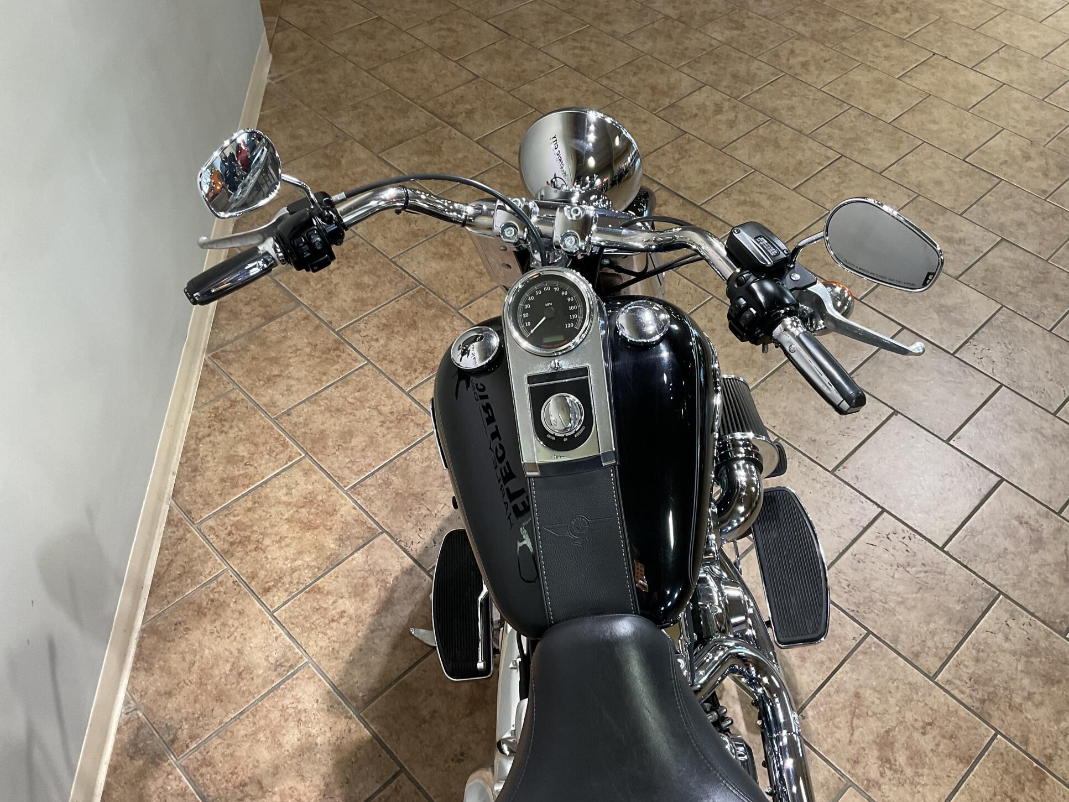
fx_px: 927
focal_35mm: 30
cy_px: 413
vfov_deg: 46.8
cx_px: 549
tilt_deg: -48.6
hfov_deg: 60.0
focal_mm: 3
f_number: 1.8
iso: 80
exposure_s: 1/60
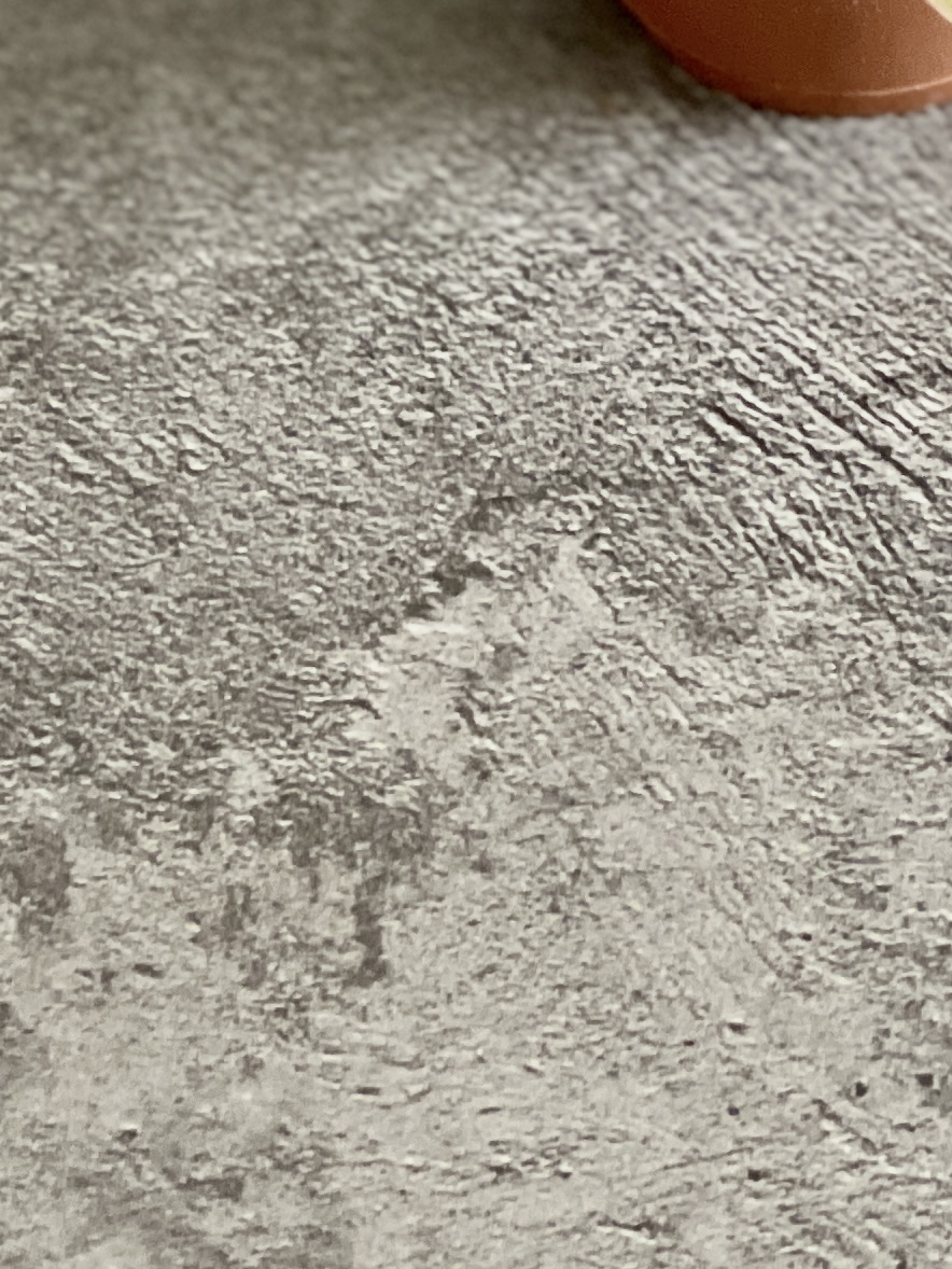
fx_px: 8028
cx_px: 741
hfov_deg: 6.8
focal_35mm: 219
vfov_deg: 8.8
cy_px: -755
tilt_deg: -58.5
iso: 200
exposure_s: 1/40
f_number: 2.2
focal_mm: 7.5
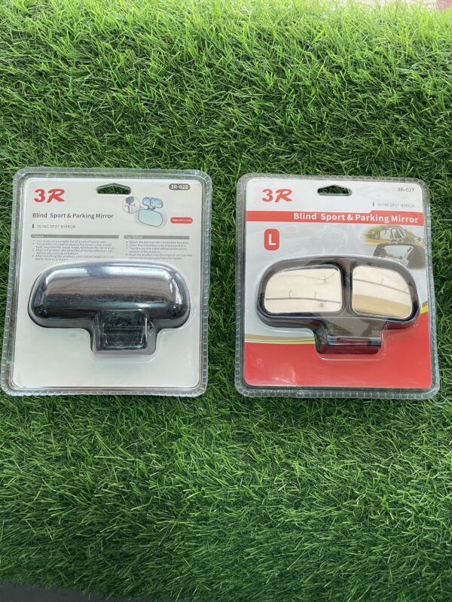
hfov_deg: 28.0
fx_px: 905
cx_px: 226
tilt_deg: -76.3
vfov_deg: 36.8
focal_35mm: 52
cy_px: 301
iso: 125
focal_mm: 6
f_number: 2
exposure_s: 1/100
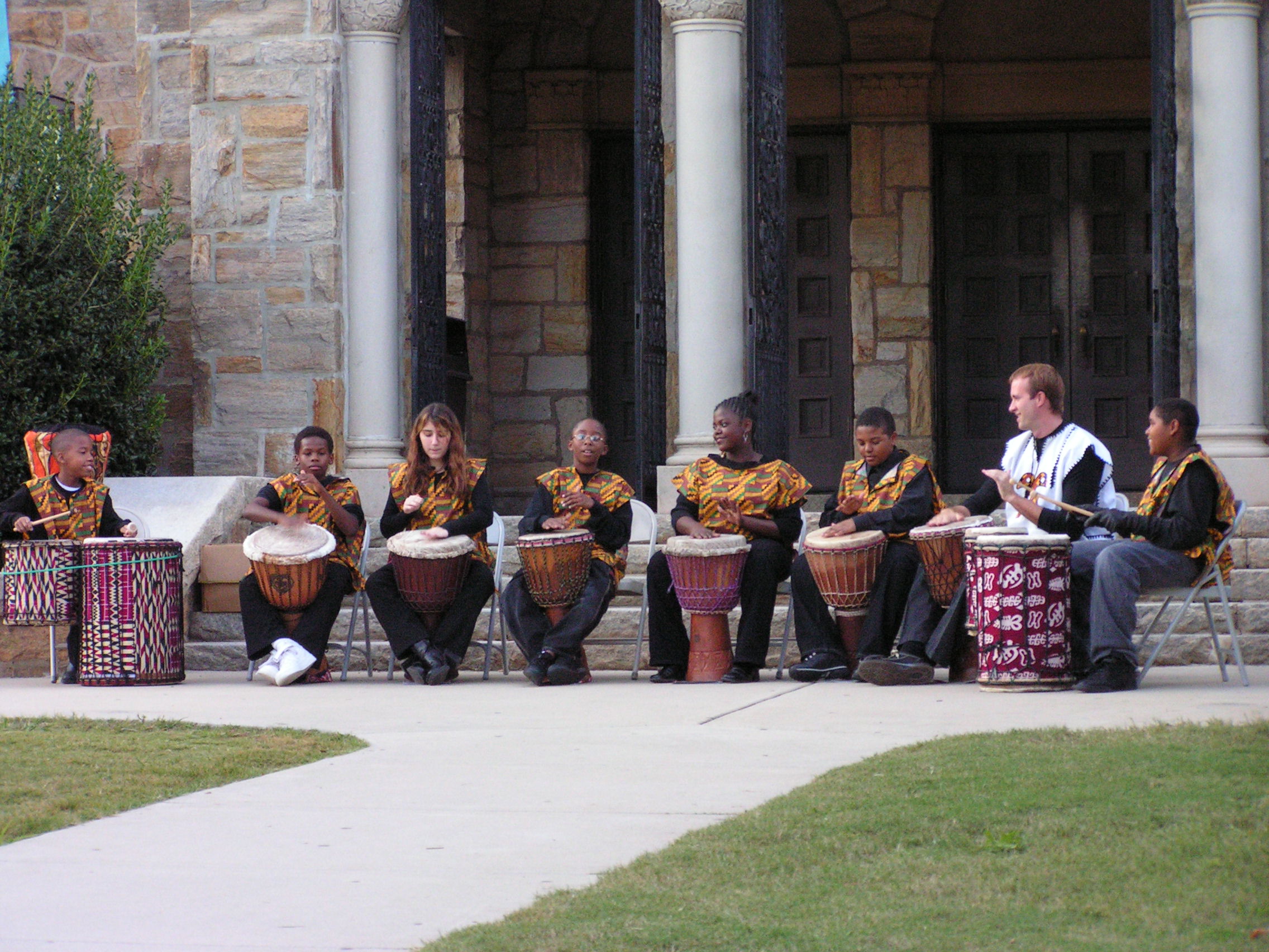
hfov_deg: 14.0
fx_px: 5169
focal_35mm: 141
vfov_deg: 10.5
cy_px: 476
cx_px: 634
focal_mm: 23.4
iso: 200
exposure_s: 1/160
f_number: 3.2
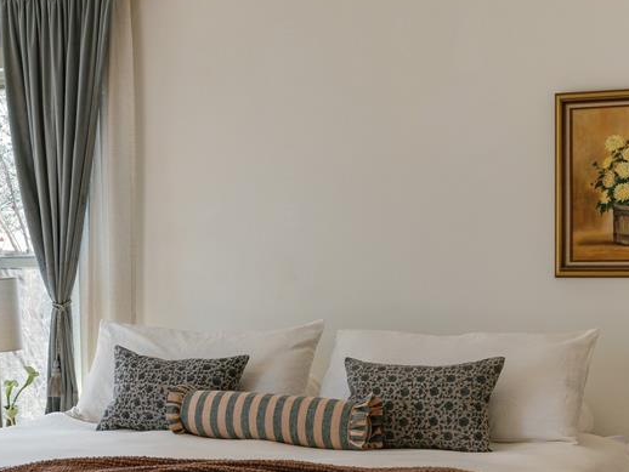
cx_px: 158
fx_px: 1436
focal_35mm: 79
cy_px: 377
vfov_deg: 18.5
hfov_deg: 24.4
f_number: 9
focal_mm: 50
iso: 500
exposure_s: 1/10
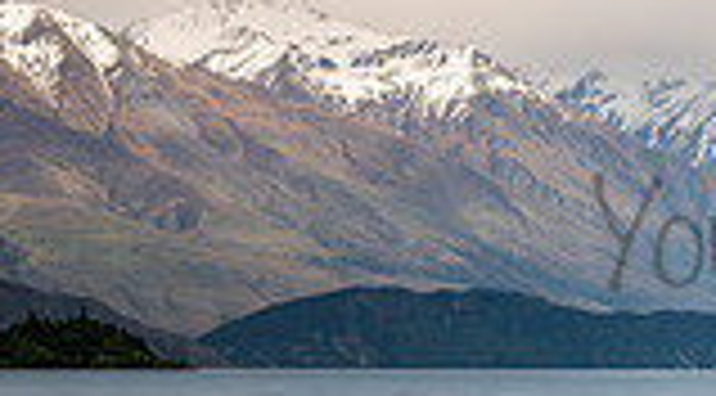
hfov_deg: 9.6
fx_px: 4161
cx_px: 950
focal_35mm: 220
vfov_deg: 5.4
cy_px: 100
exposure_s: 30
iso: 64
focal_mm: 55
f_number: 11
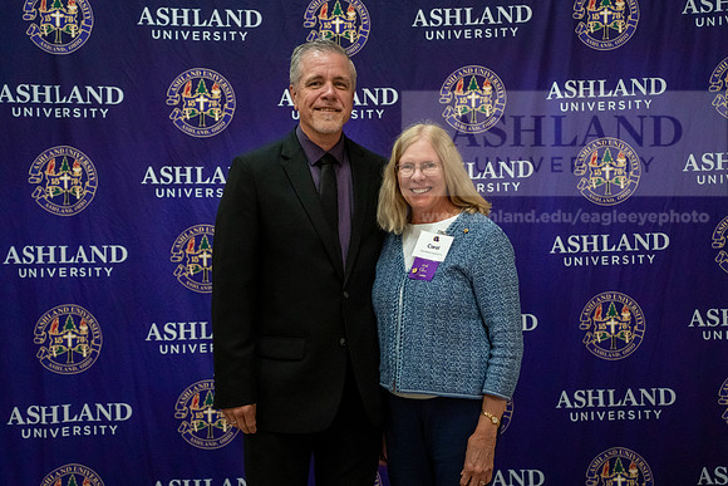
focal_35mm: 44
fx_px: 896
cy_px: 243
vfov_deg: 30.3
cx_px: 372
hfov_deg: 44.2
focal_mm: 43
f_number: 2.8
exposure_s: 1/400
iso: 5000
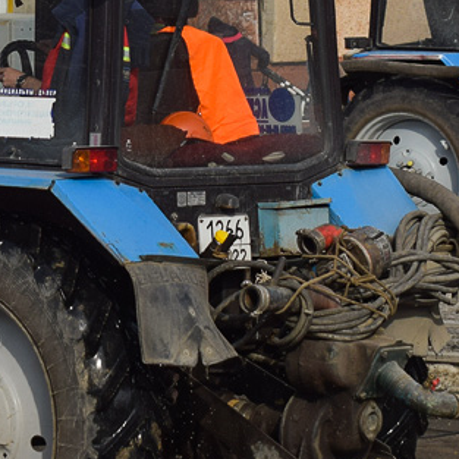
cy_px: 114
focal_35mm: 220
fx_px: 3295
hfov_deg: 7.9
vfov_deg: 8.0
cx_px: 16
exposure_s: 1/1000
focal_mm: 45
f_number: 5
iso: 100
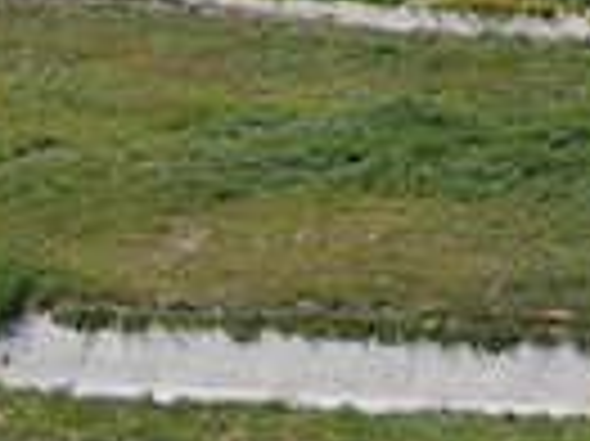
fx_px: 3201
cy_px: -630
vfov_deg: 7.4
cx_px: 1234
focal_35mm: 188
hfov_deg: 9.7
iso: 100
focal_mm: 4.5
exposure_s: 1/640
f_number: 2.8
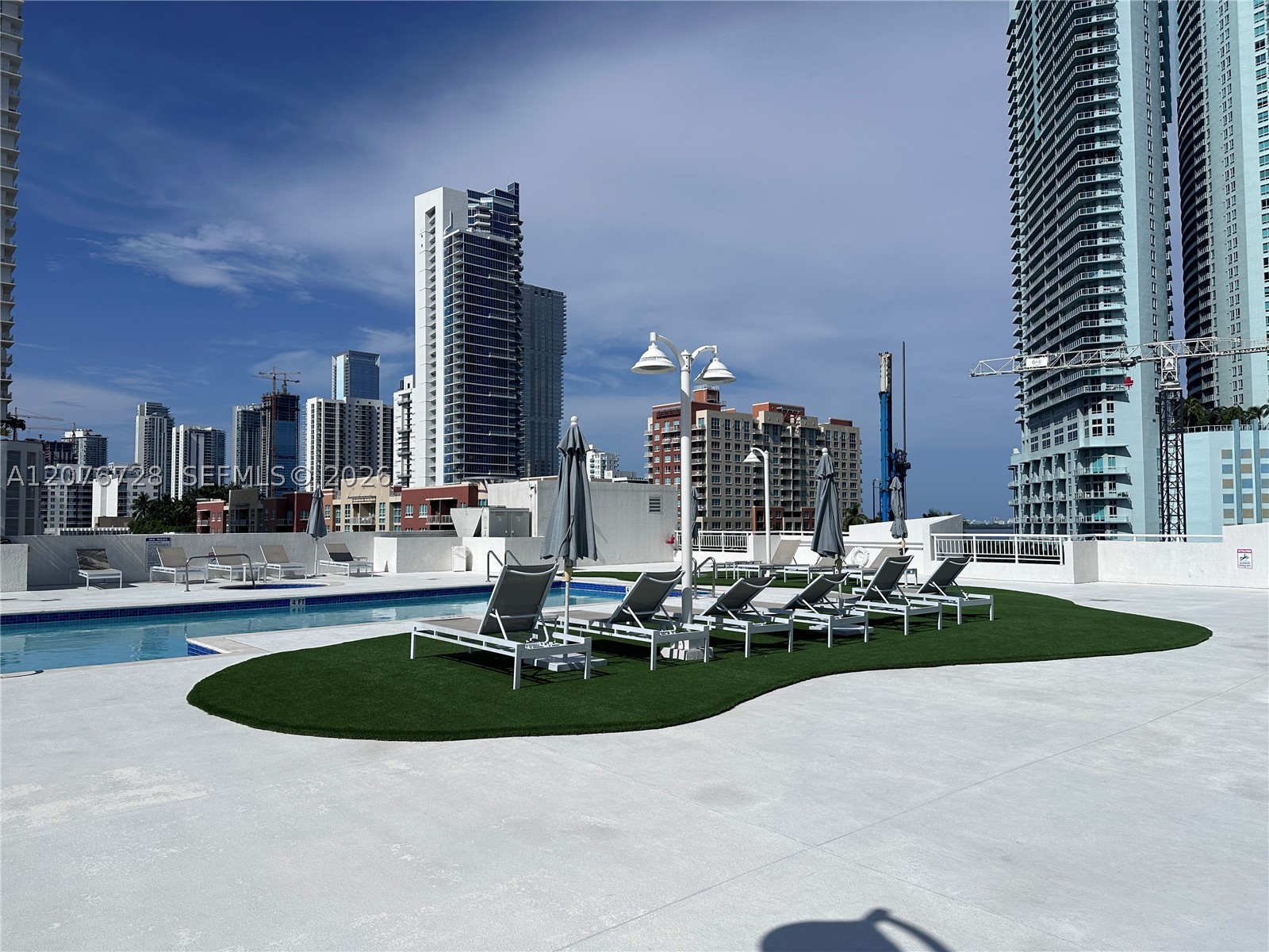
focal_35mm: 24
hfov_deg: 71.6
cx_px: 634
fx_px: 880
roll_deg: -0.1
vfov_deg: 56.8
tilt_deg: +3.3
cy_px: 476
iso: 80
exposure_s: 1/15625
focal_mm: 6.86
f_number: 1.78
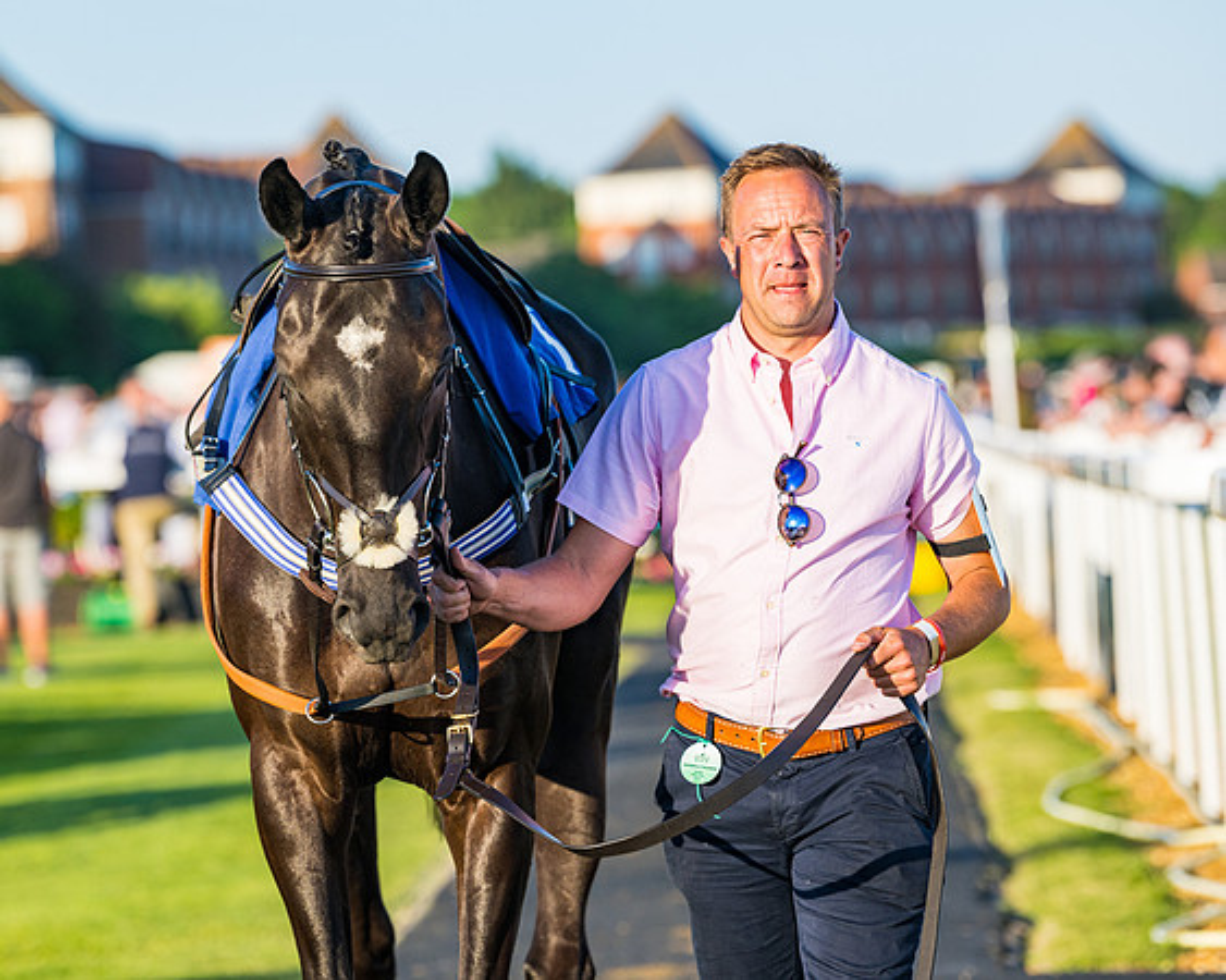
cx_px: 543
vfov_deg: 6.6
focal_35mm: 234
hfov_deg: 8.3
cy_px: 481
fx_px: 8489
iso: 200
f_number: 5
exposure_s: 1/800
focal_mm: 200
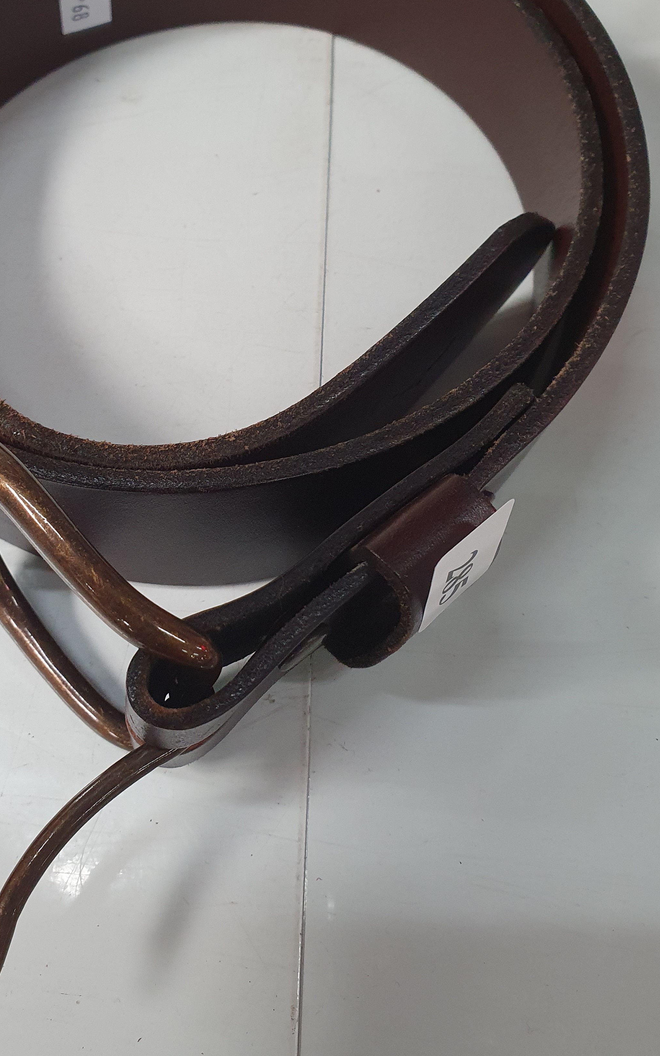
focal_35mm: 34
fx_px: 978
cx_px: 212
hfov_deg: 36.8
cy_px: 447
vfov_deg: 56.4
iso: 320
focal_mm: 4.32
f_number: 2.4
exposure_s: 1/100
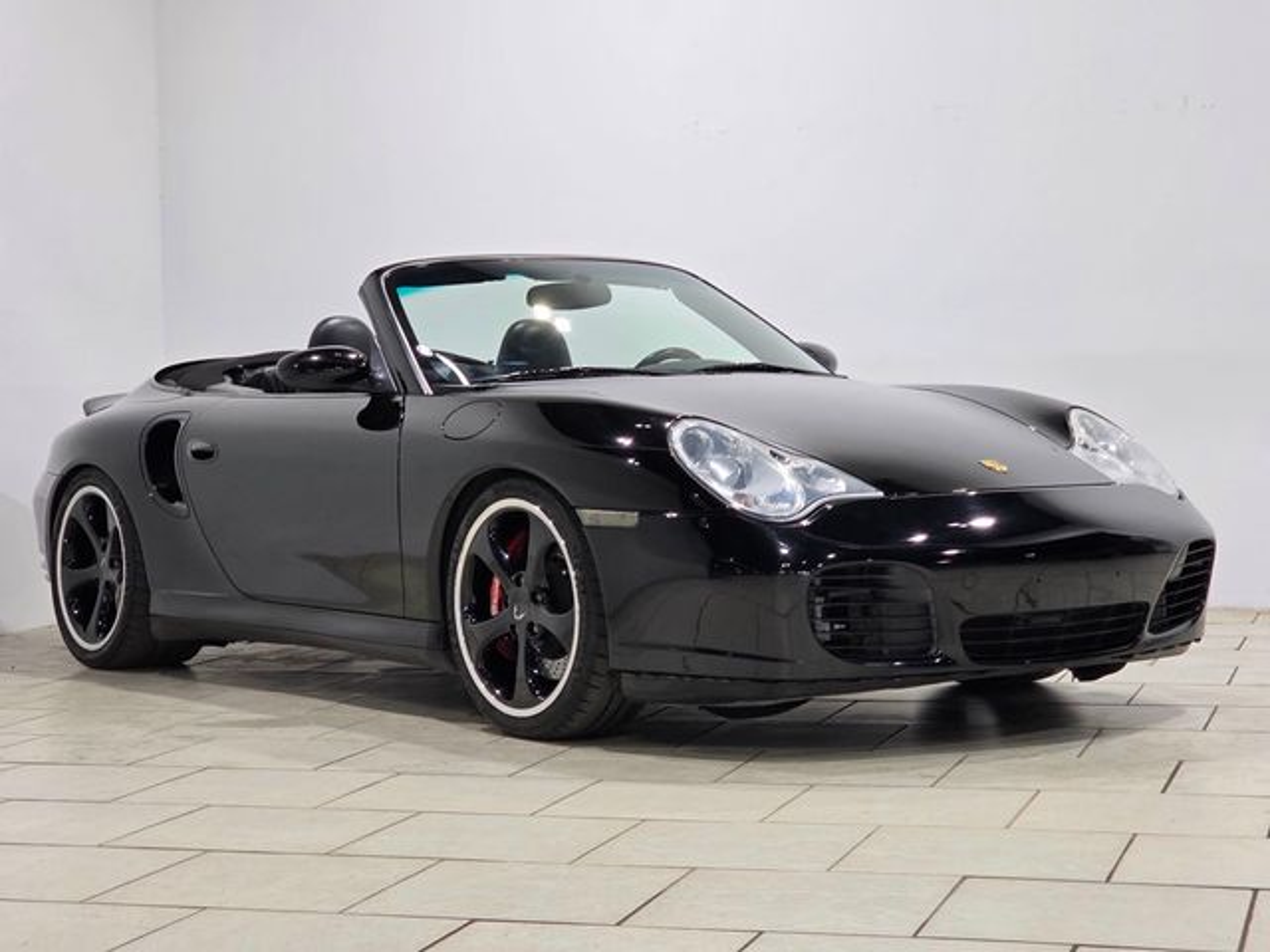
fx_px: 2531
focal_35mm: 69
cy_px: 476
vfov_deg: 21.3
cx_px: 635
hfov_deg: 28.2
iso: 160
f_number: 2.4
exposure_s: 1/120
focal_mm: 7.9
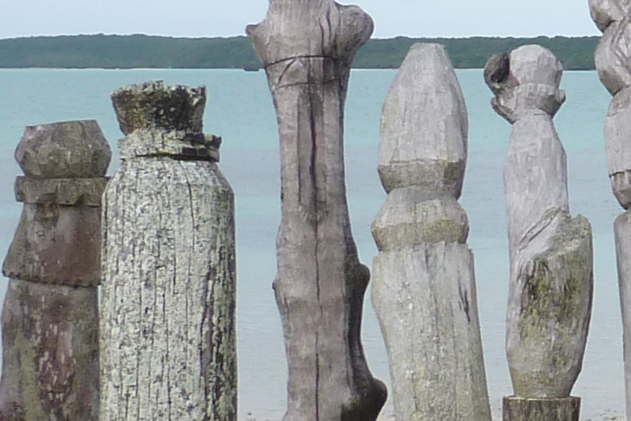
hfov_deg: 11.4
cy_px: 239
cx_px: 1229
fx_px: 2874
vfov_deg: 8.4
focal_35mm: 164
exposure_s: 1/250
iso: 80
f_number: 4
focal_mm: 5.3
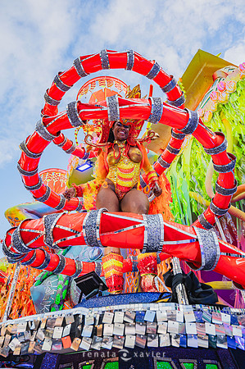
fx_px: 246
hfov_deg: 53.0
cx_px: 122
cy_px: 184
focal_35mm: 24
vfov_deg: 73.8
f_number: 5.6
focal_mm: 24
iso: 640
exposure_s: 1/1000
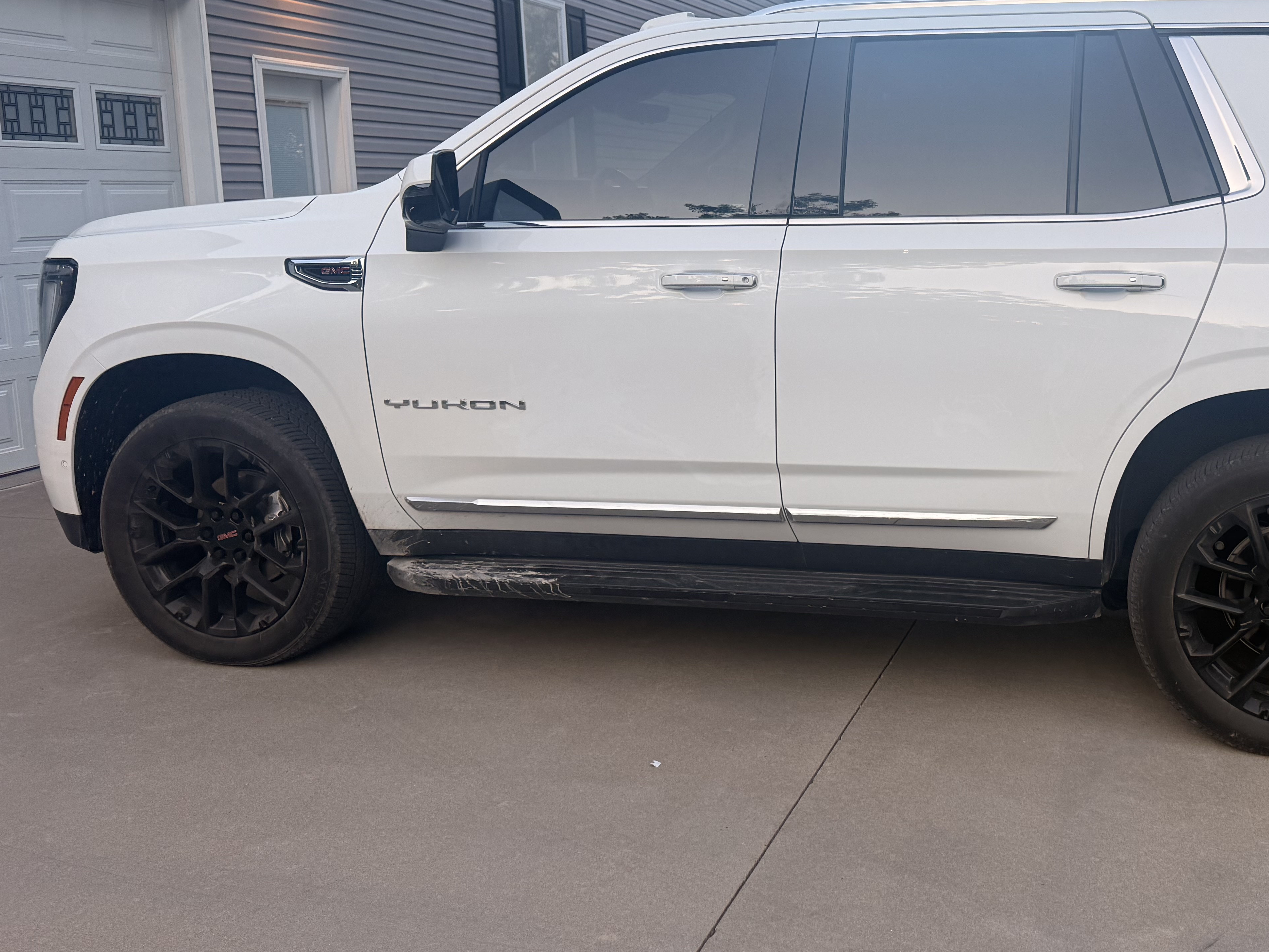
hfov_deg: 49.6
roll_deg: +0.6
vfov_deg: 39.6
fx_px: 1320
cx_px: 927
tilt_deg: -8.4
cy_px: 413
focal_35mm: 36
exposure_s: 1/551
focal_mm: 6.76
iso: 100
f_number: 1.78
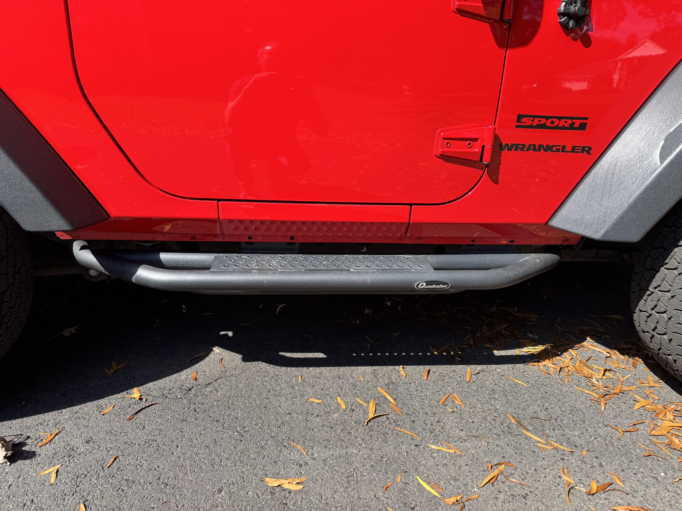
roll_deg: +0.1
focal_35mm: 24
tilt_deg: -19.5
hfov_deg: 71.6
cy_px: 256
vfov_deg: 56.8
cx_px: 341
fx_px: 473
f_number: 1.78
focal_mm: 6.76
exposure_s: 1/1193
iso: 80
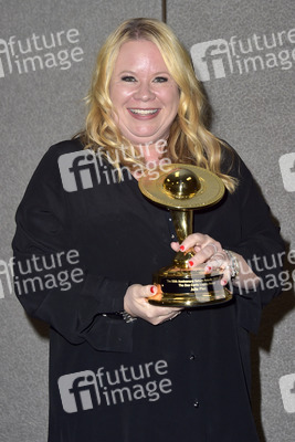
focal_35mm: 68
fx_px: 835
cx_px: 148
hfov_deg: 20.0
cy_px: 221
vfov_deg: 29.6
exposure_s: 1/250
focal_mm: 68
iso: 500
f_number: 6.3
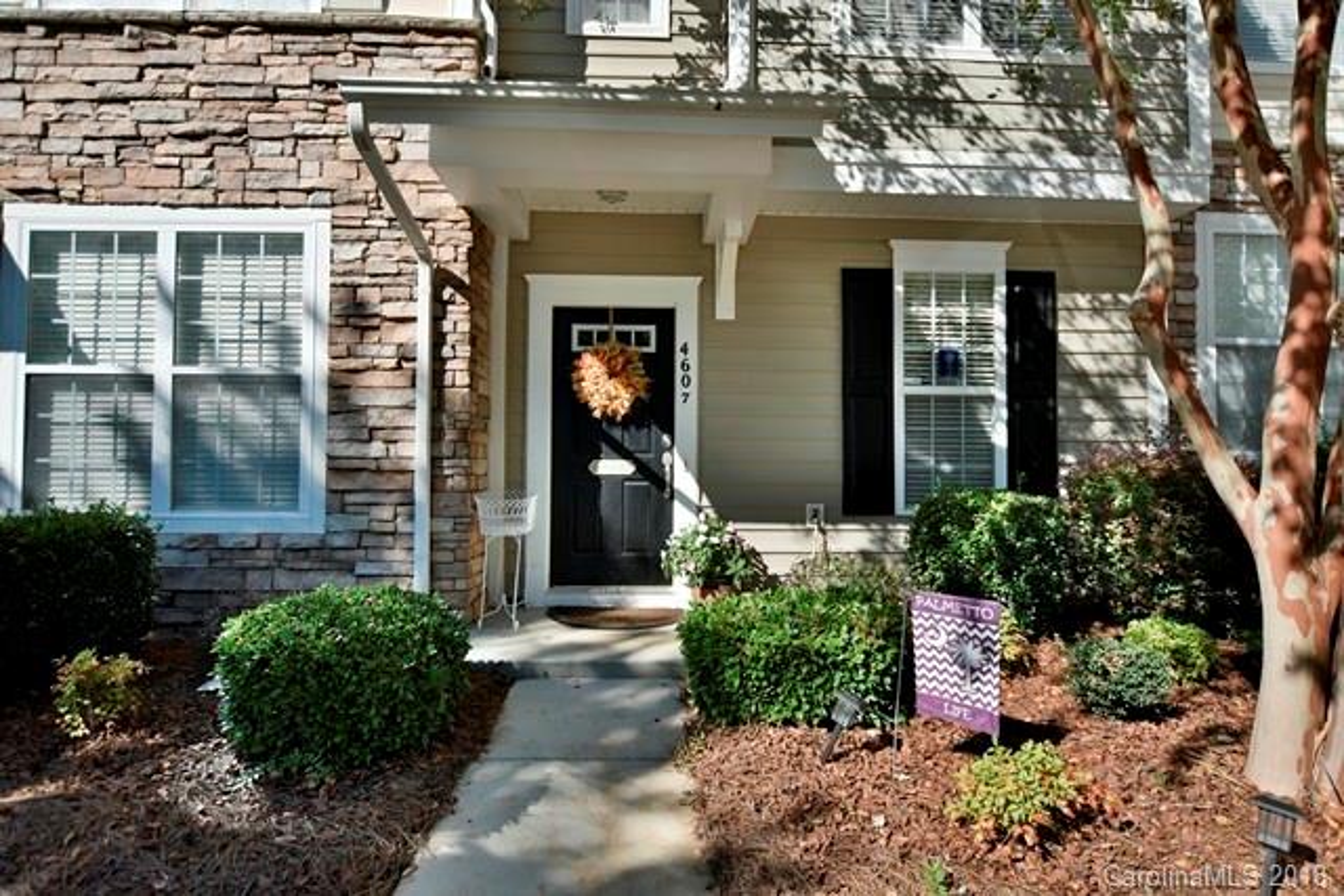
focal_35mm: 20
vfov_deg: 63.2
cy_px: 448
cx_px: 672
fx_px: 728
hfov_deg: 85.4
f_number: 3.5
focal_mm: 13
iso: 100
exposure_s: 1/800
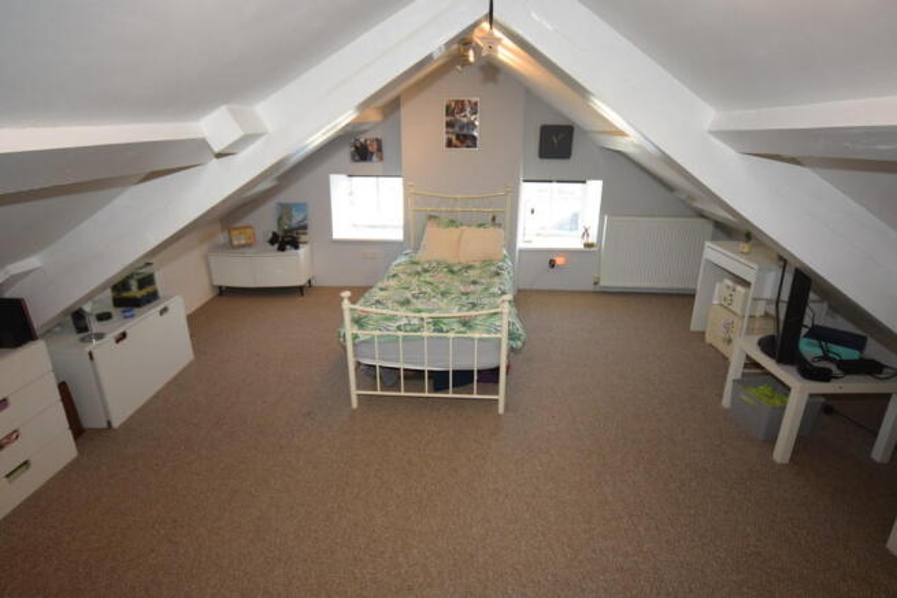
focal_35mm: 18
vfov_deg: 67.4
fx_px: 449
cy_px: 299
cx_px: 448
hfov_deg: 90.0
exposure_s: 1/100
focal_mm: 12
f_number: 5
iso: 800
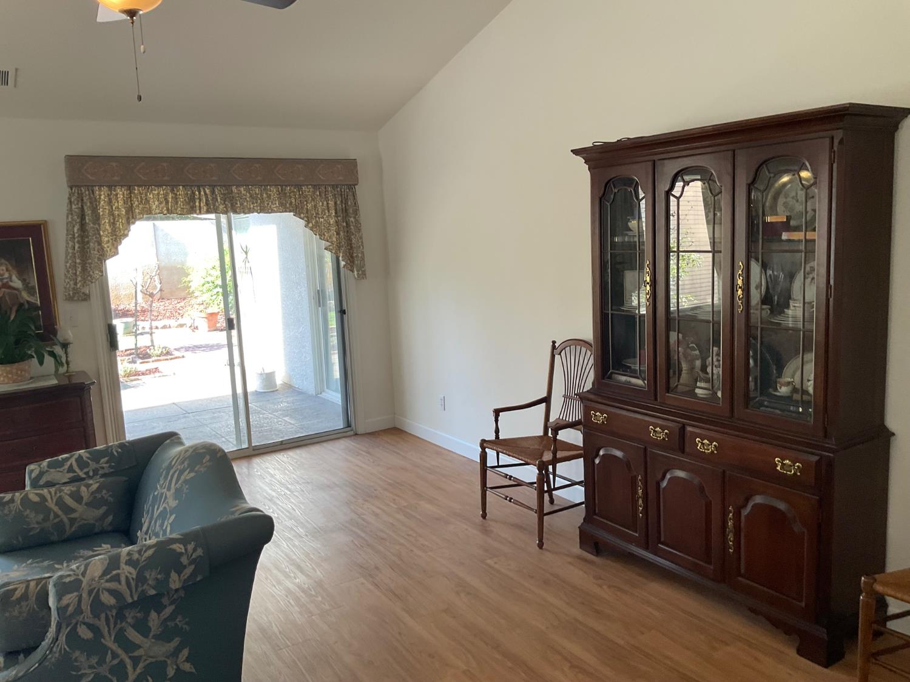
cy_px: 341
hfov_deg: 61.7
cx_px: 455
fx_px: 762
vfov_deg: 48.2
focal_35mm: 29
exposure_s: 1/60
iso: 40
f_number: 1.8
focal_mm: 3
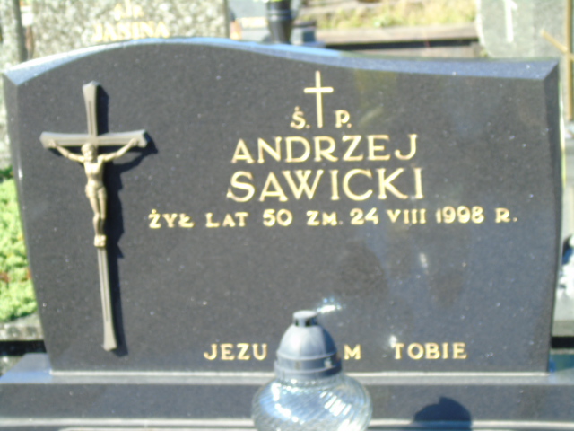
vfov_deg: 13.7
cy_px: 216
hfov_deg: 18.2
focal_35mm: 108
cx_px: 287
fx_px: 1791
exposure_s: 1/100
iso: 80
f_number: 4.4
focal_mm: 19
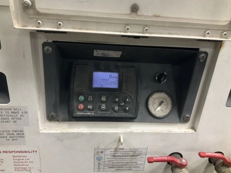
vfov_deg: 48.2
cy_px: 86
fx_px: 194
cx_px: 116
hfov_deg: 61.7
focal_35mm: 29
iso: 250
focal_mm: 3
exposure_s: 1/60
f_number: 1.8
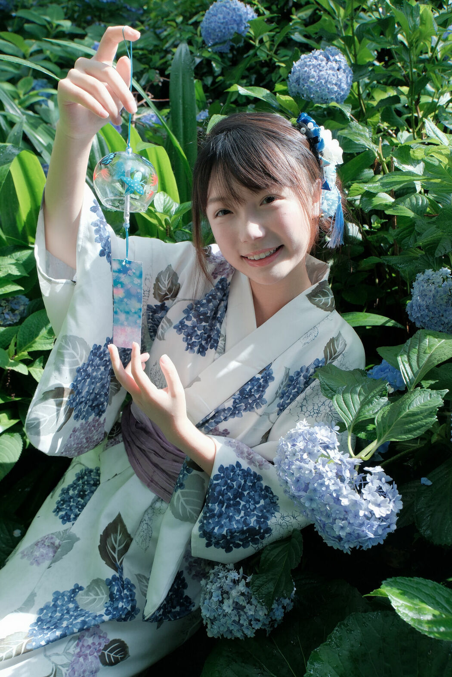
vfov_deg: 61.9
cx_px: 226
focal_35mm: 30
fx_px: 565
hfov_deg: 43.6
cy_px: 338
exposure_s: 1/500
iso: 800
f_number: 5.6
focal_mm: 20
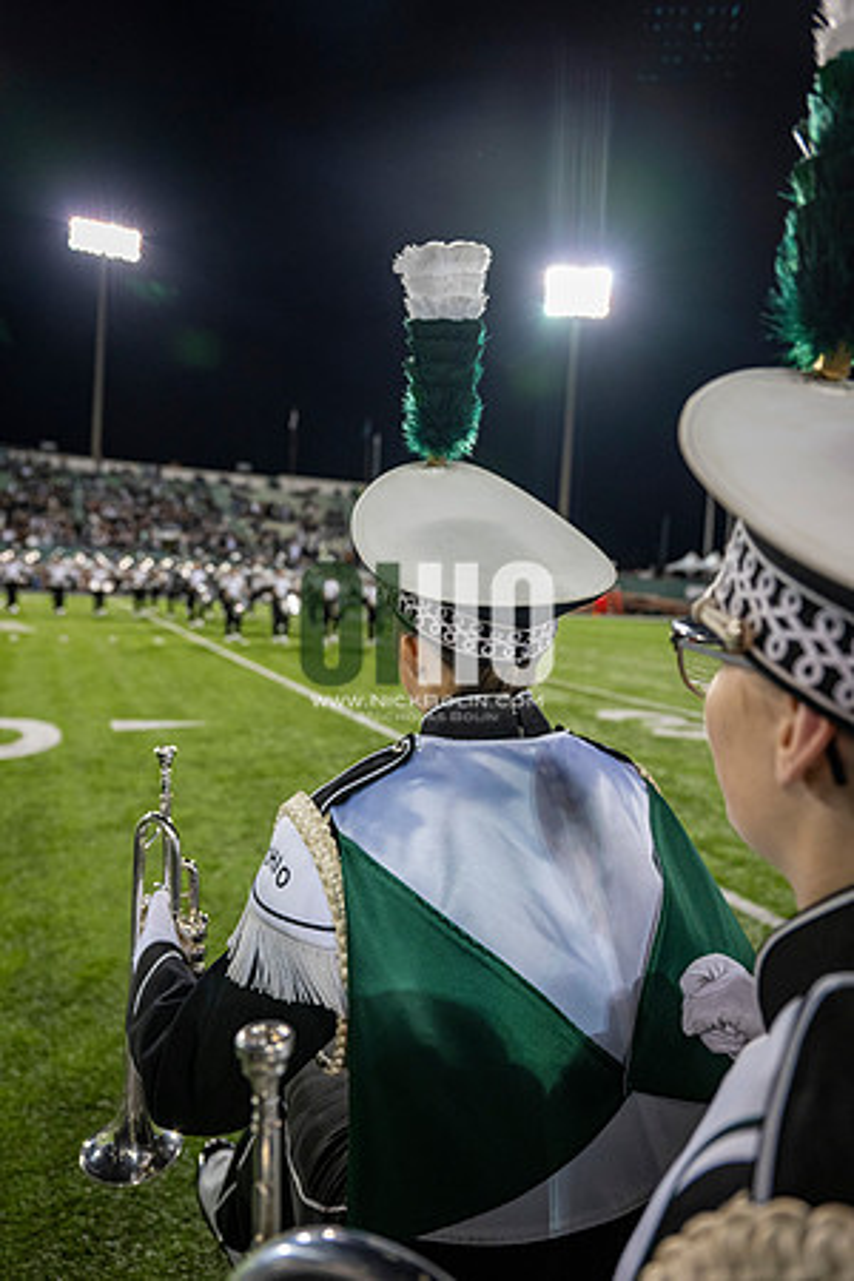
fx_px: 854
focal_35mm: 24
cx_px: 427
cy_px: 640
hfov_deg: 53.1
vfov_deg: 73.7
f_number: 3.2
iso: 1250
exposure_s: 1/500
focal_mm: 24
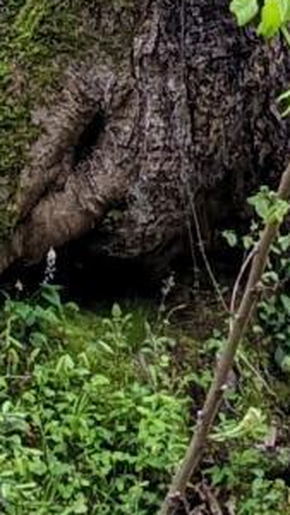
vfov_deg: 6.7
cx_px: 364
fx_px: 4015
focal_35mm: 294
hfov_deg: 4.1
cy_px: -972
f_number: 1.73
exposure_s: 1/151
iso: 38
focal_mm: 4.38
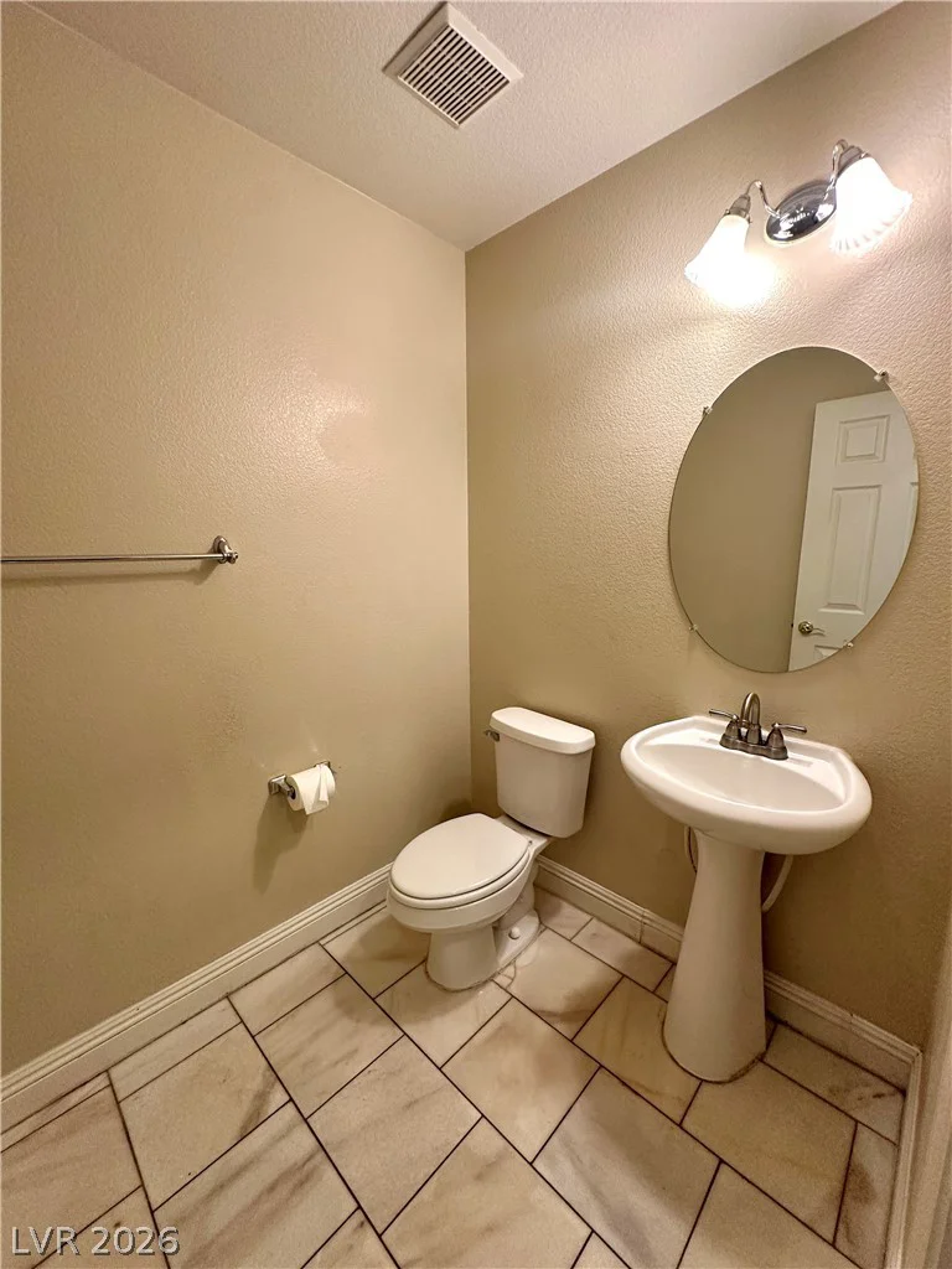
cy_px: 634
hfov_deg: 85.7
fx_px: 513
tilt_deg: -10.3
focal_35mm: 14
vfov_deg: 102.1
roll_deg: +0.8
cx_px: 476
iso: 250
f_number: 2.2
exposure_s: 1/120
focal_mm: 2.22
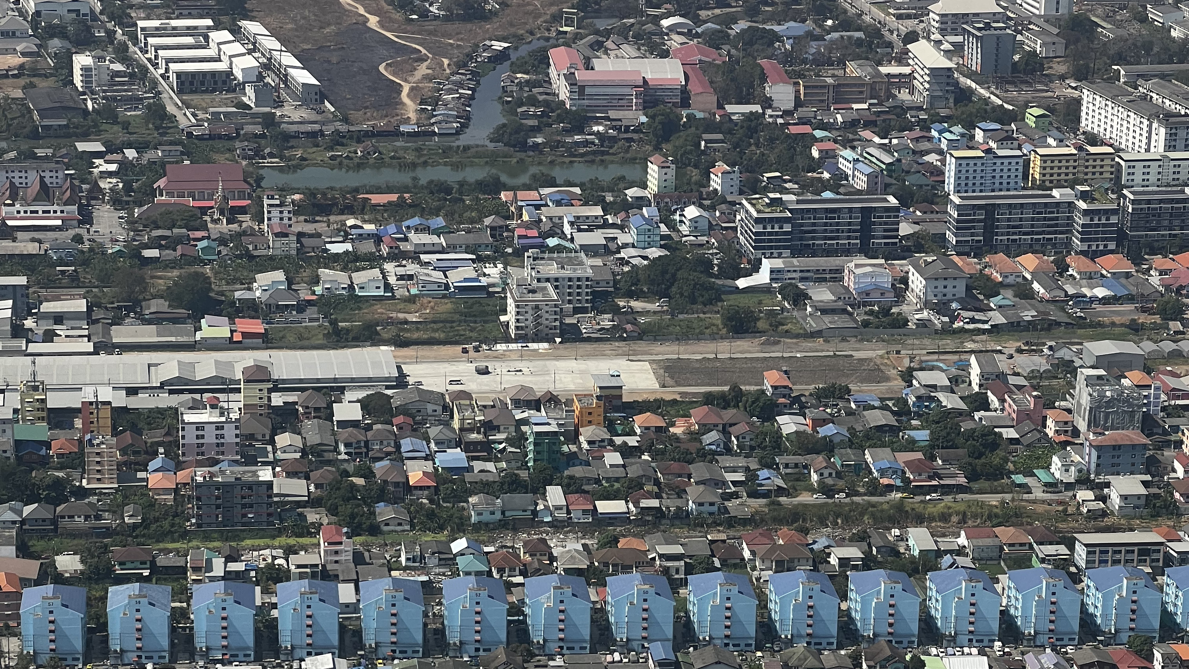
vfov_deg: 10.7
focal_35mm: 112
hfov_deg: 19.1
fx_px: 3531
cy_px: 759
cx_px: 595
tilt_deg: -20.2
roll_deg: +1.7
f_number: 2.8
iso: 32
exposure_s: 1/608
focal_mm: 9
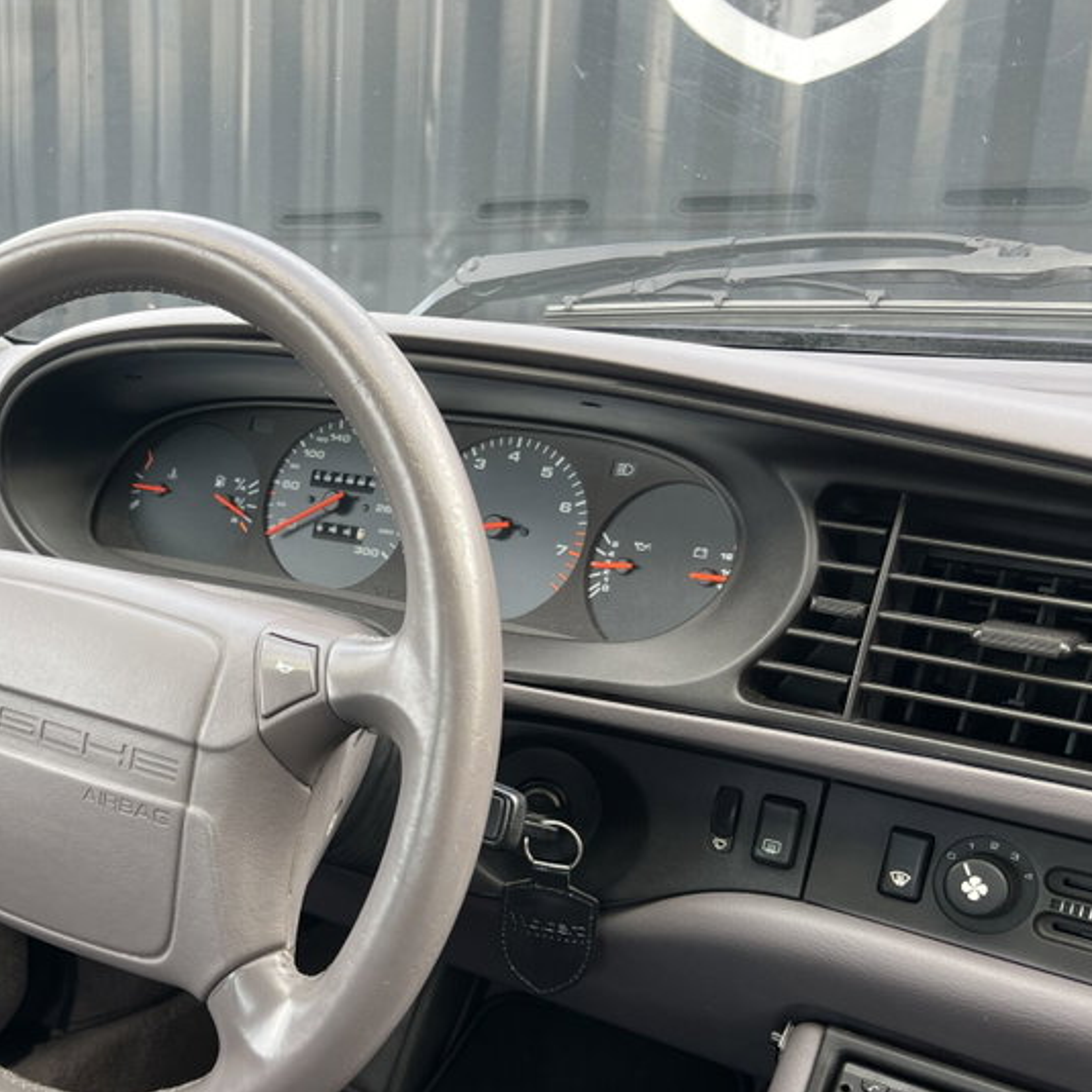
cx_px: 161
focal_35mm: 44
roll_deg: +0.8
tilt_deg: -17.8
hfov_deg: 36.5
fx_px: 1570
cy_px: 686
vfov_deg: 38.1
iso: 40
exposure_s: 1/121
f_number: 1.5
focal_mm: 5.7
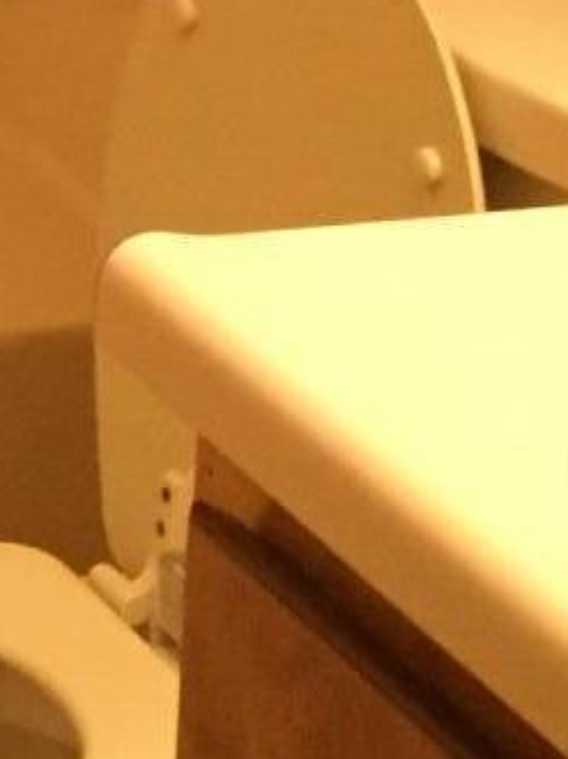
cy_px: -488
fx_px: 3856
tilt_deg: -11.2
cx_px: -681
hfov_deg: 7.9
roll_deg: -1.0
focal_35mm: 176
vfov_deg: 10.7
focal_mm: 4.15
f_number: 2.2
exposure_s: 1/30
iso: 250
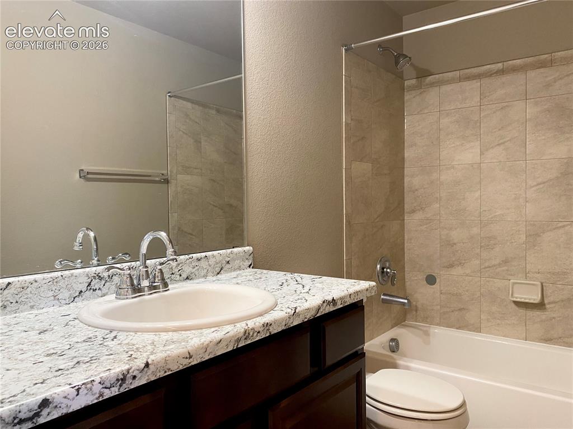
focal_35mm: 26
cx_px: 286
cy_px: 214
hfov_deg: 67.3
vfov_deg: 53.0
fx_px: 430
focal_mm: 4.25
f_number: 1.8
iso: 160
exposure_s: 1/60
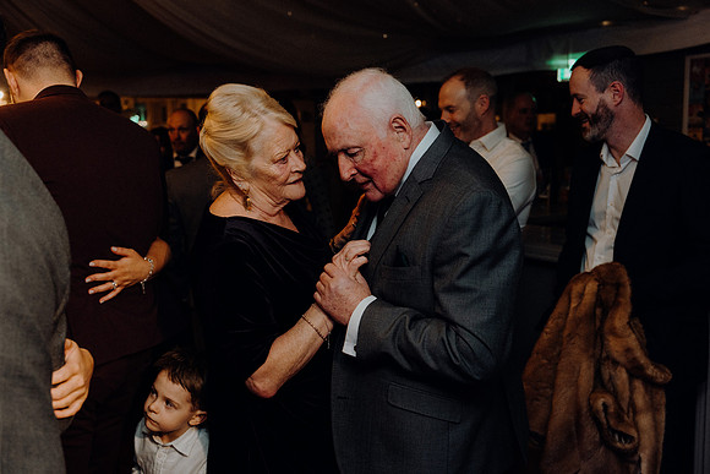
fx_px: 750
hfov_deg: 50.7
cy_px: 237
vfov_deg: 35.1
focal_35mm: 38
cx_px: 355
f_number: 3.5
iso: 2500
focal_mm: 38
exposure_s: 1/160
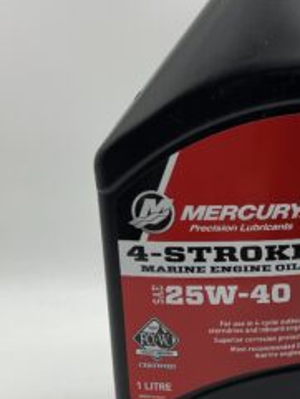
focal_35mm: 48
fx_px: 554
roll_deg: -0.2
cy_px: 191
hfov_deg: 29.8
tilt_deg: -19.1
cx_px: 222
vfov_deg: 39.6
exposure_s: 1/749
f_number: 1.8
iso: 16
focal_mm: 3
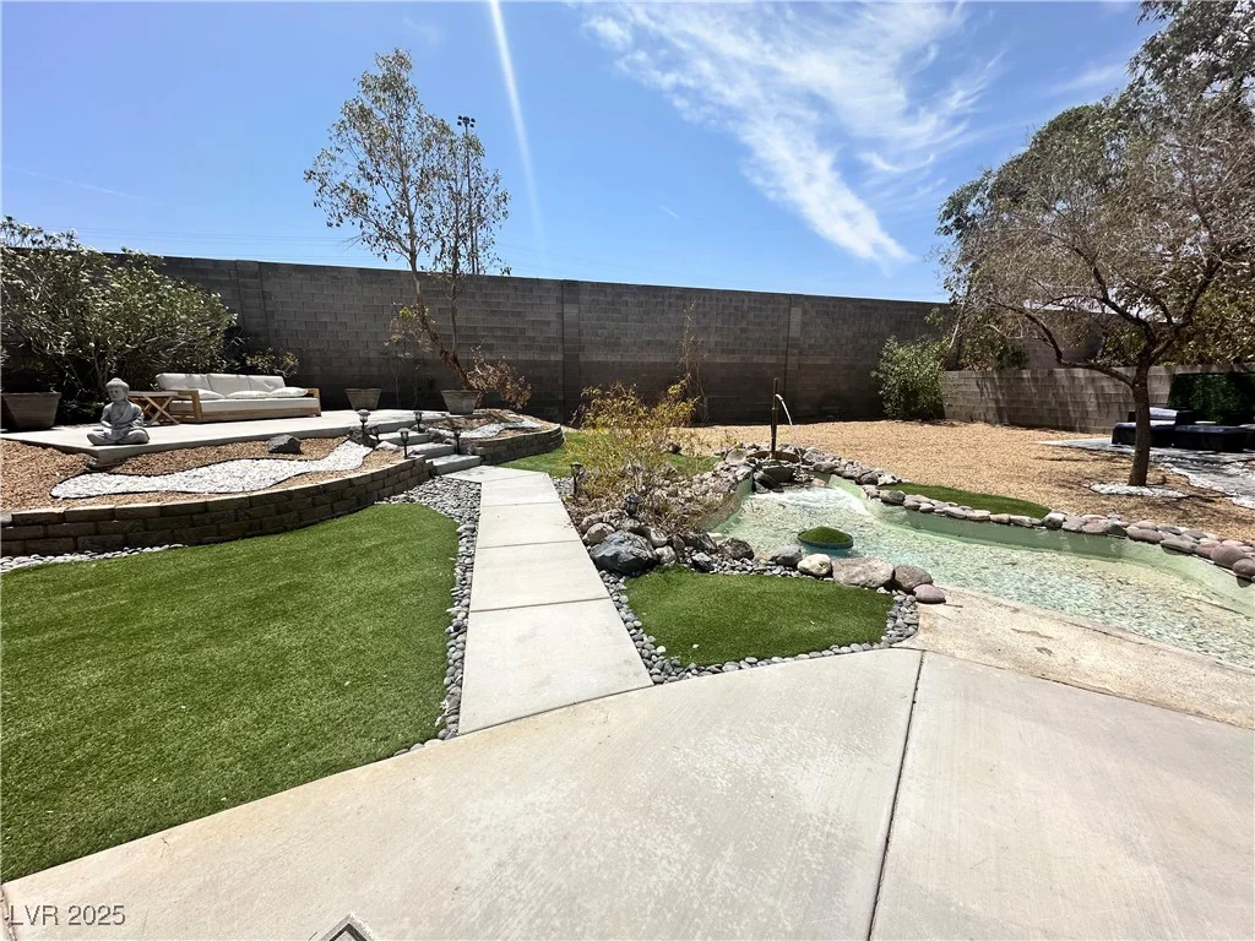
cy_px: 470
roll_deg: +0.1
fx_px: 508
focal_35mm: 14
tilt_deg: -8.8
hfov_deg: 102.1
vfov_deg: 85.7
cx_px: 628
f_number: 2.2
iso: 50
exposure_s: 1/2681
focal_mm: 2.22
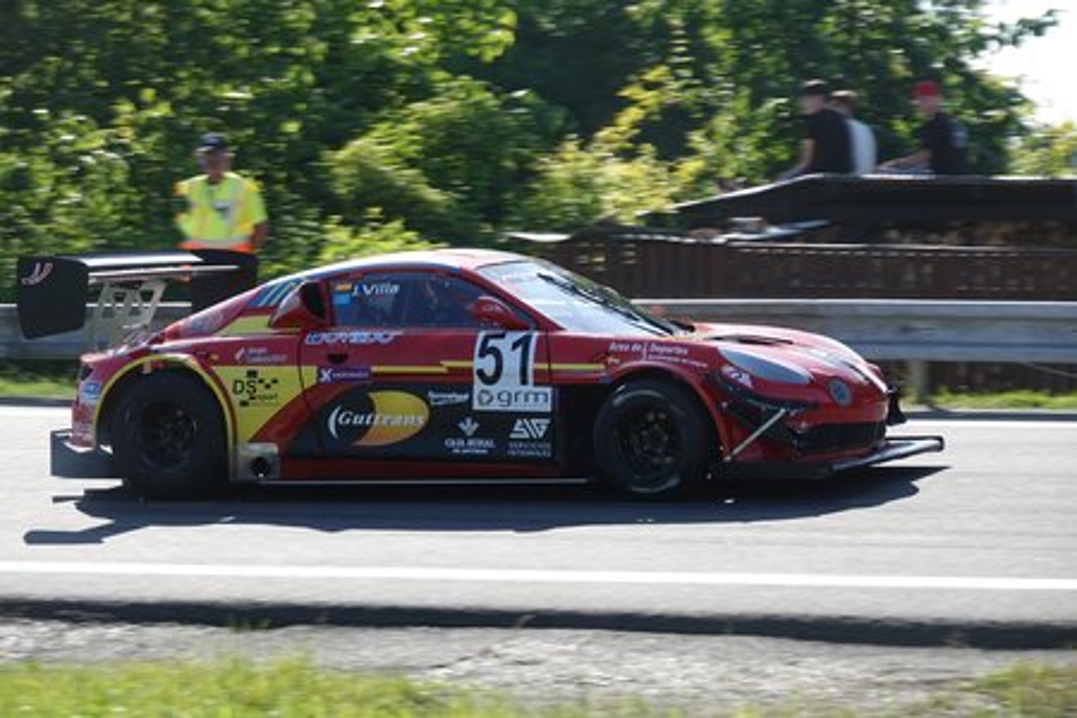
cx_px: 538
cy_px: 359
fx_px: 4158
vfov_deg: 9.9
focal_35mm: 139
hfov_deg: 14.8
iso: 160
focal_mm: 51.14
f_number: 4
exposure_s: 1/800
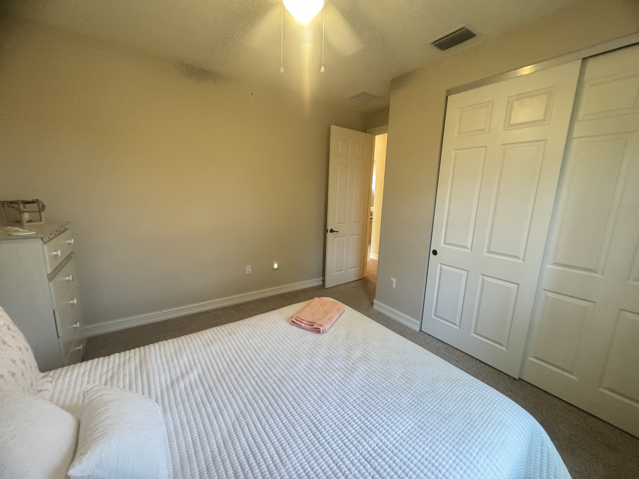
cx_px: 320
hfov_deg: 102.1
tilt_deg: -11.3
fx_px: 258
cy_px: 240
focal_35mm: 14
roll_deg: -2.3
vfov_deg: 85.7
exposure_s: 1/60
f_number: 2.2
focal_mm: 2.22
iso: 640
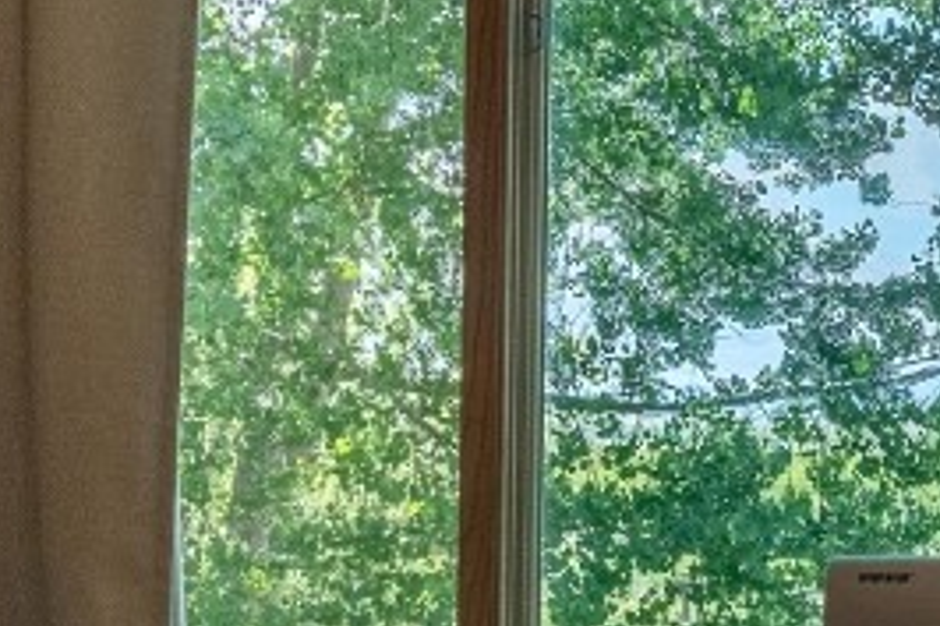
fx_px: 3392
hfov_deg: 15.7
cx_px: 746
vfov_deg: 10.4
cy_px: 647
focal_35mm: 130
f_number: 8
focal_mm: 20
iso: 400
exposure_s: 1/1600
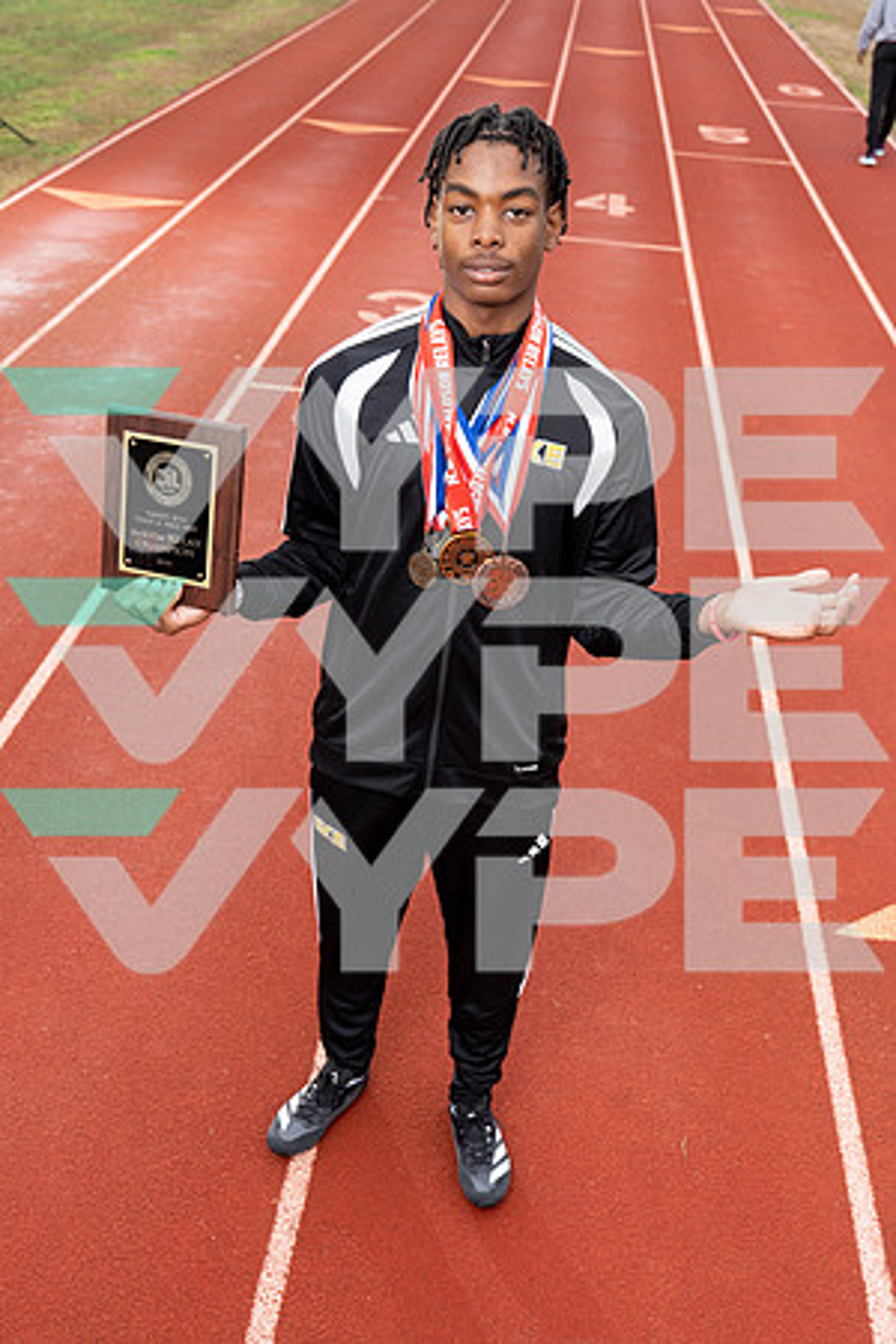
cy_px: 672
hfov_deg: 35.9
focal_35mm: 37
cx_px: 448
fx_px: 1381
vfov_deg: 51.9
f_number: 5.6
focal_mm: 37
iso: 250
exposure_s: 1/200
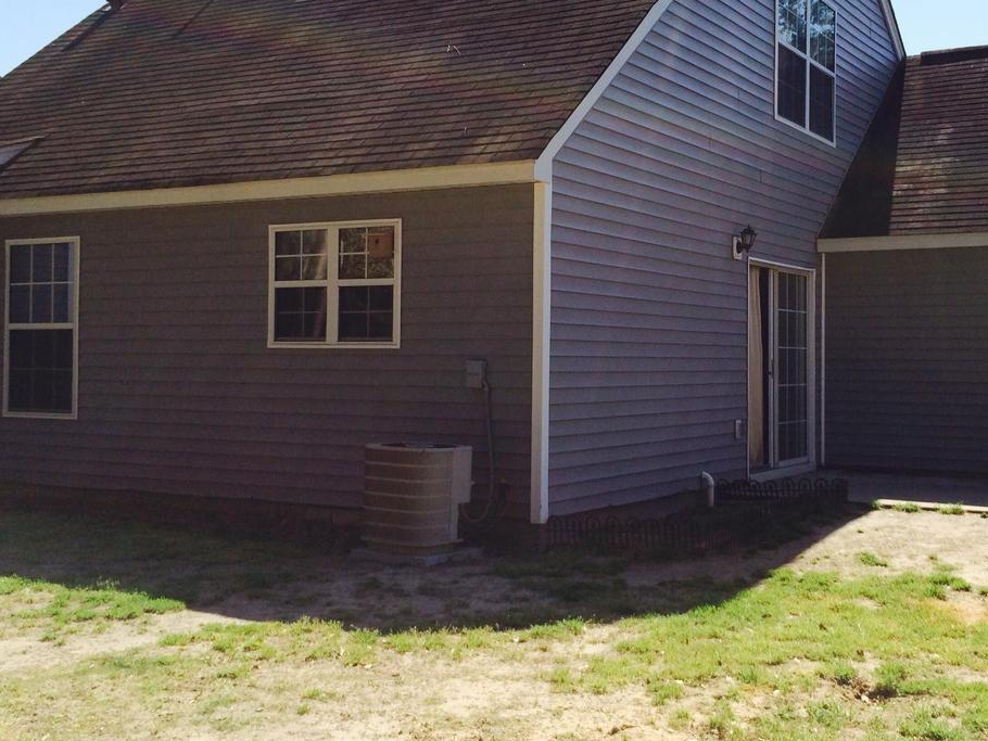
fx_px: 1285
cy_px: 331
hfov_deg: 41.7
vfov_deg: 32.2
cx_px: 620
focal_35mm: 45
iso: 40
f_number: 2.2
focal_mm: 4.12
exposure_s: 1/2160
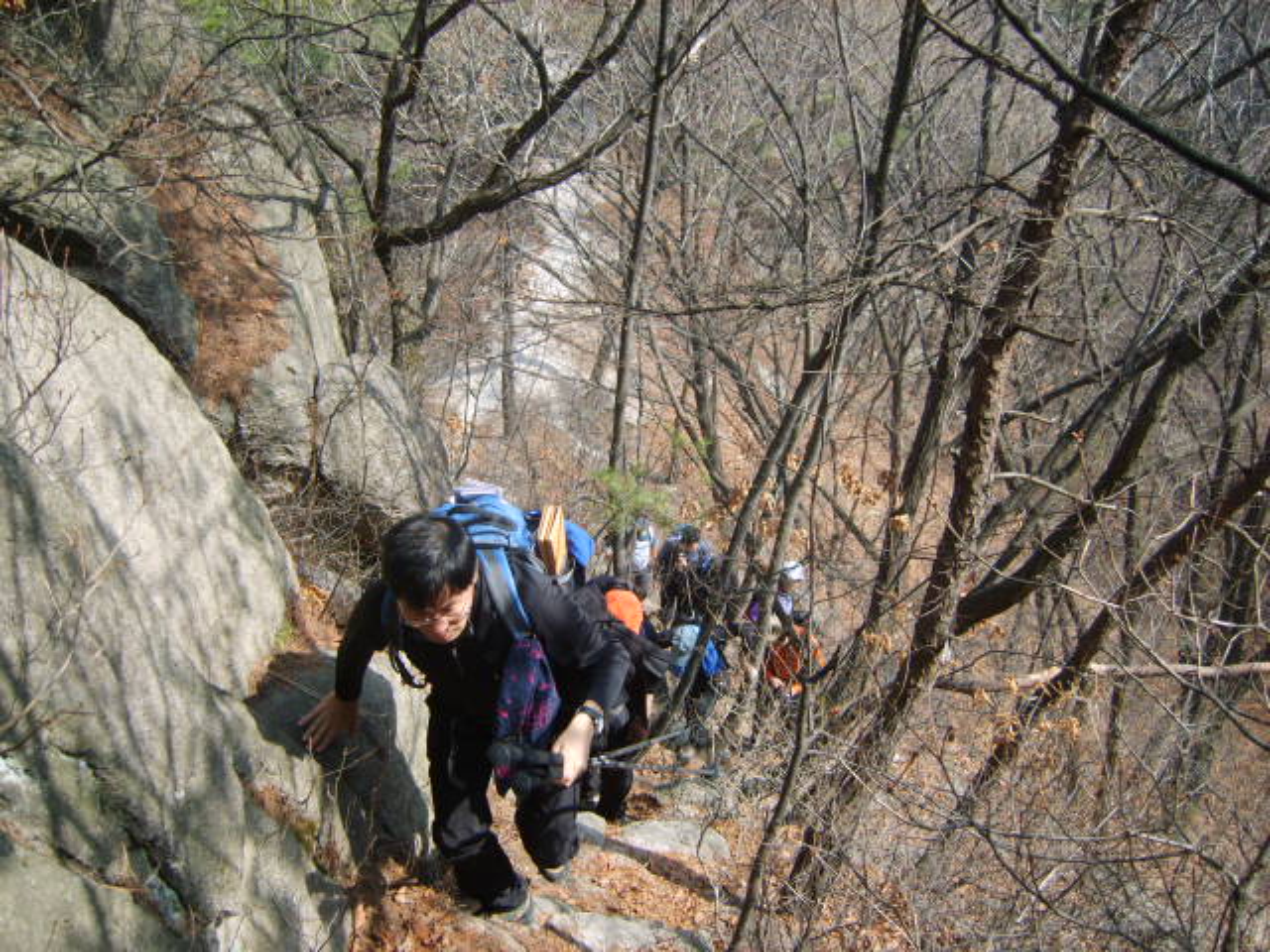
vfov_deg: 40.7
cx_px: 635
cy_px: 476
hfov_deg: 52.6
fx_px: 1284
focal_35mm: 35
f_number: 2.8
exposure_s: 1/350
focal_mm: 7.4
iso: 50
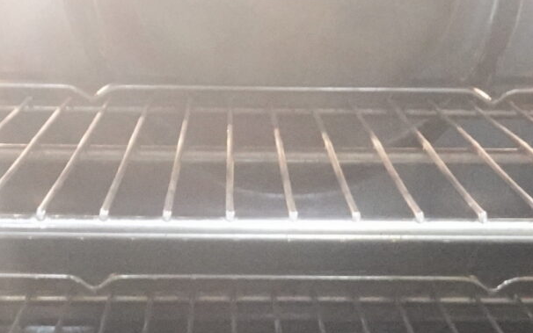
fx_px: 2252
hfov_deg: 13.5
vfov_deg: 8.4
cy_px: -47
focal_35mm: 155
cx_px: 295
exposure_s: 1/40
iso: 4000
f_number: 3.5
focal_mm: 13.29
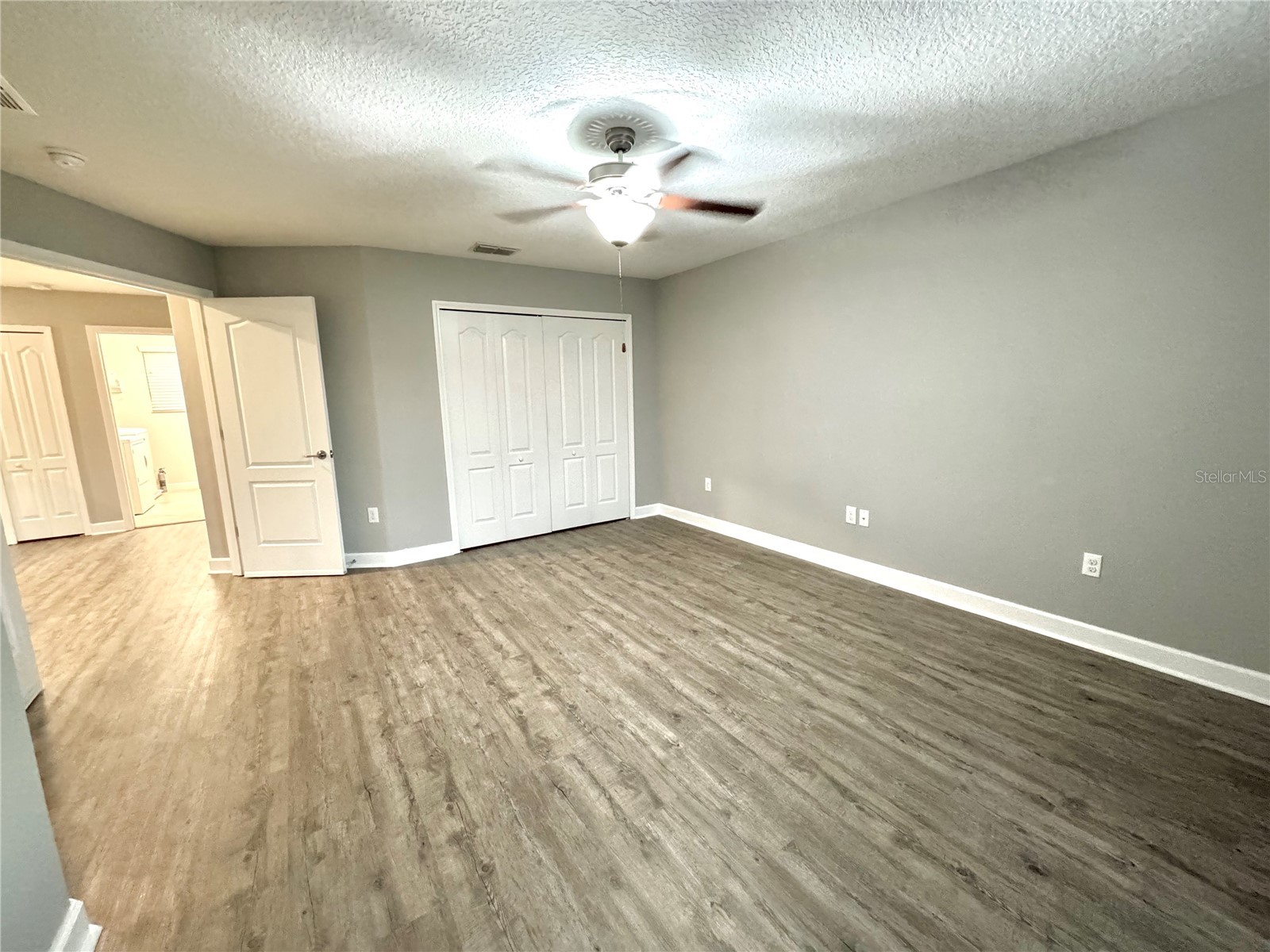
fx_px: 514
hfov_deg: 102.1
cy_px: 476
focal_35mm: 14
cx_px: 635
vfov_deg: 85.7
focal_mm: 2.22
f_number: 2.2
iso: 1000
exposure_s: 1/60
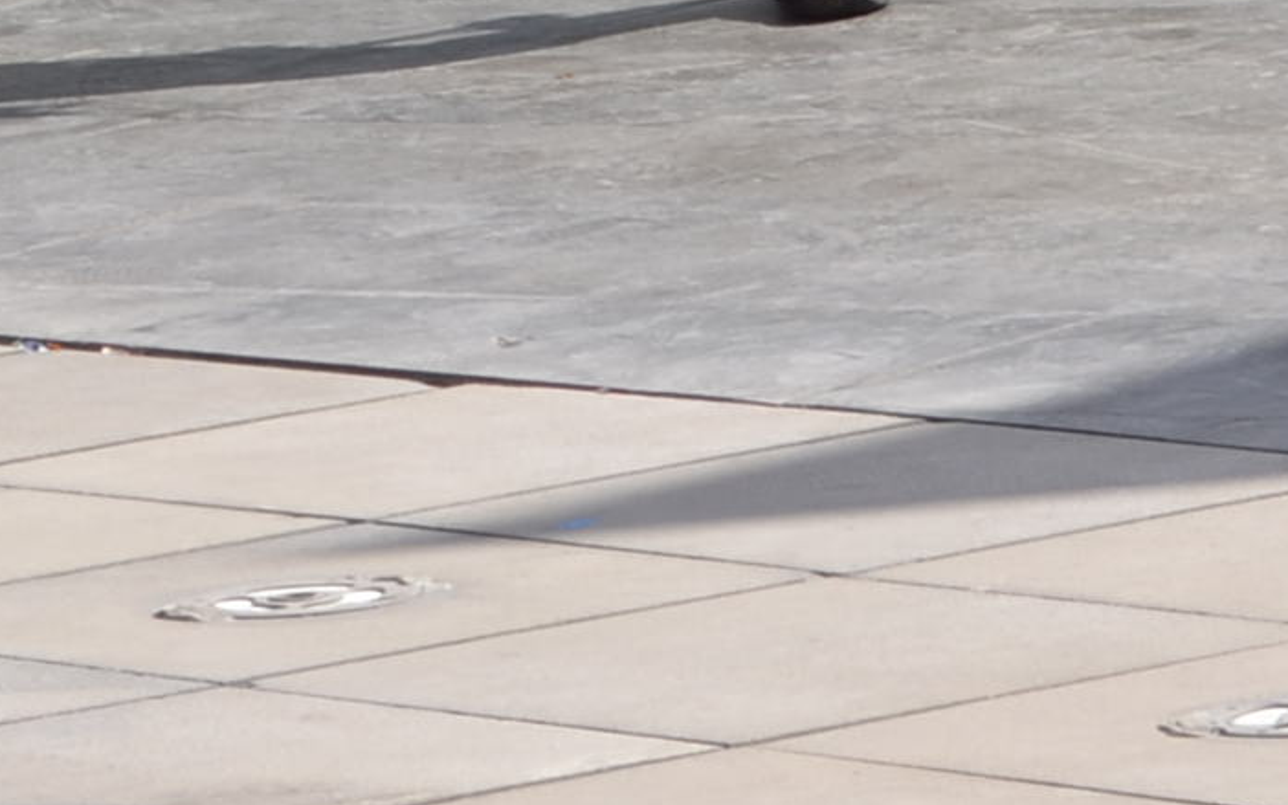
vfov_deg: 2.9
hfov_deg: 4.7
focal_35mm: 442
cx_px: 31
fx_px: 15506
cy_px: -1065
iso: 100
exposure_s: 1/200
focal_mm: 55
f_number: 9
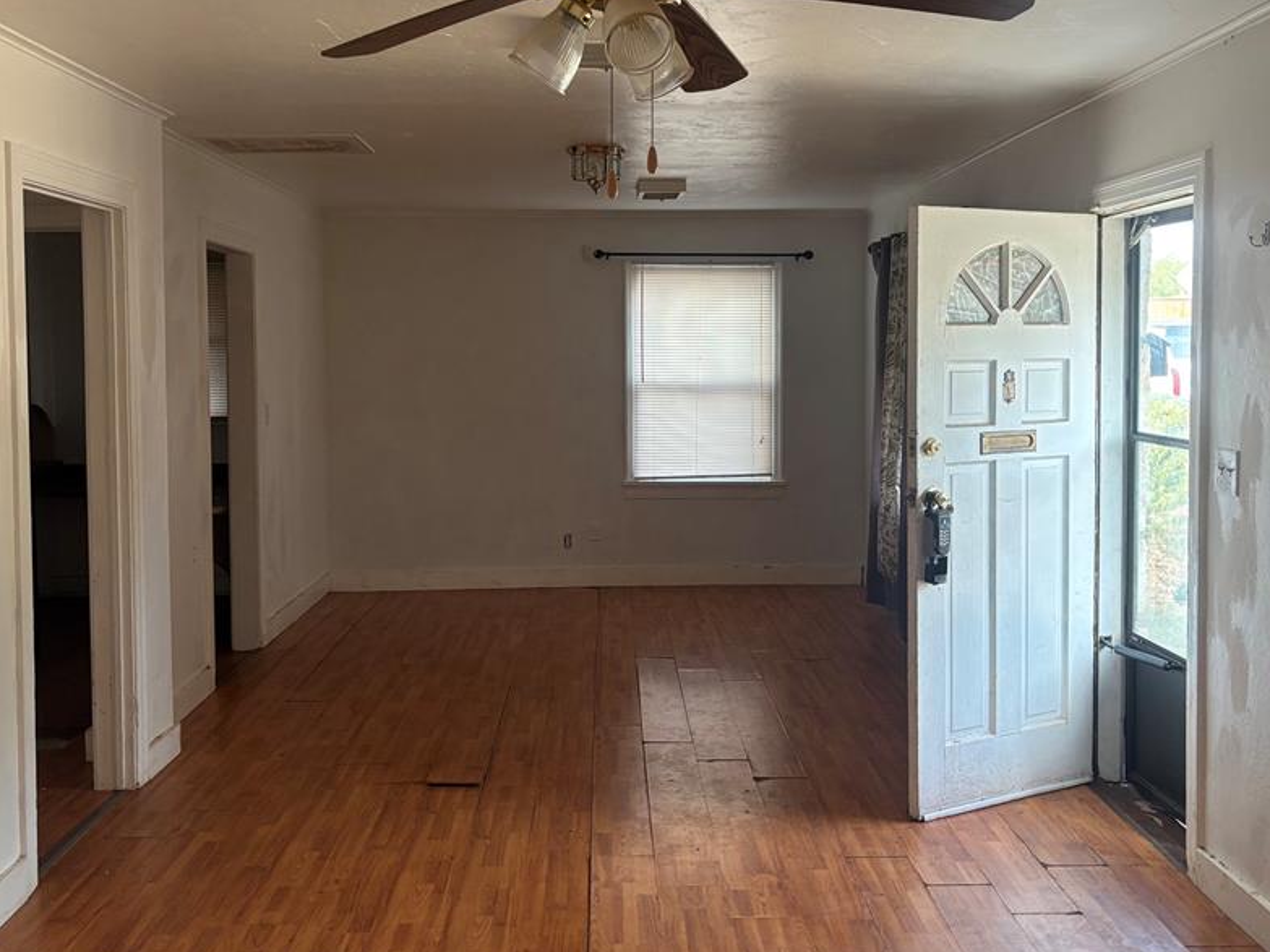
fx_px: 1247
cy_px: 401
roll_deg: +0.4
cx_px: 647
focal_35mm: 34
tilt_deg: -2.4
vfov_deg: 41.7
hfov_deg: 54.0
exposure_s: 1/89
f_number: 1.6
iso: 125
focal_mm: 5.96
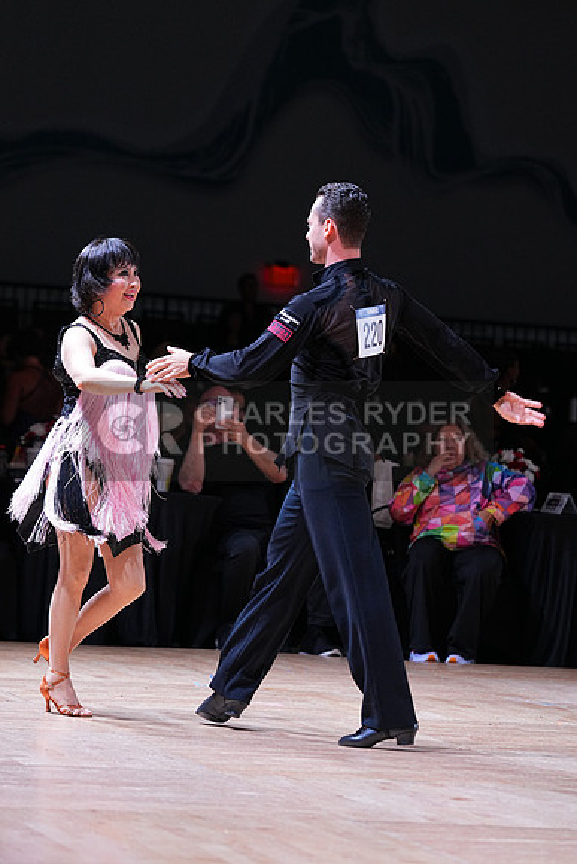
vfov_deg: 14.1
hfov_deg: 9.4
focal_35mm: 146
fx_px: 3508
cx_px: 288
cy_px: 432
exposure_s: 1/400
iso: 1600
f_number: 4
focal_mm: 146
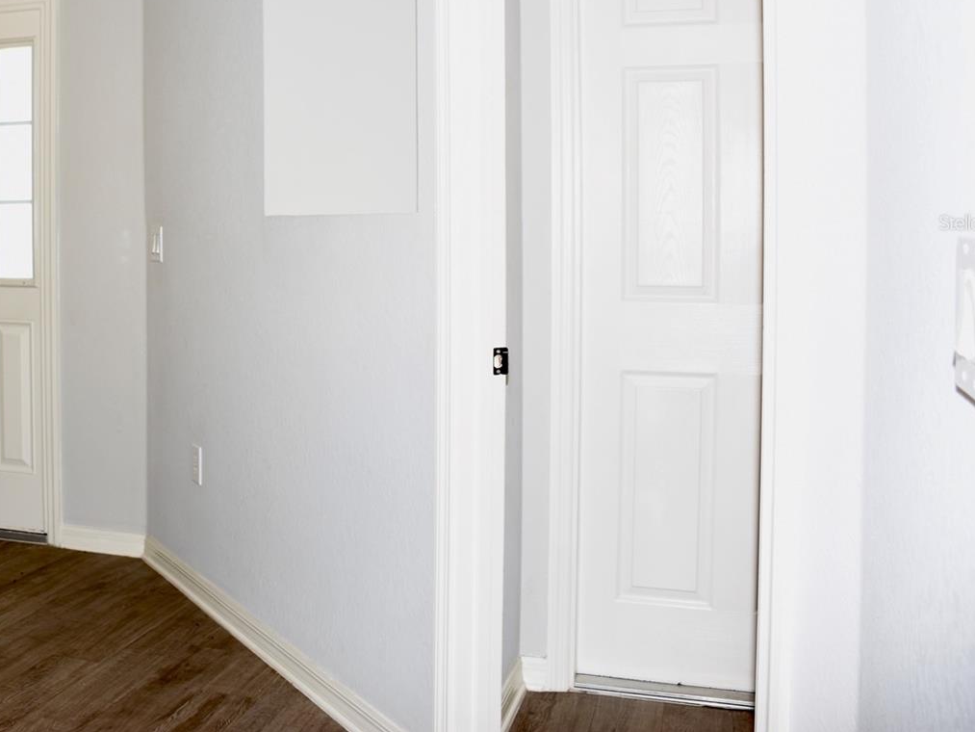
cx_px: 255
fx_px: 1155
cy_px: 222
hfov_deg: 44.4
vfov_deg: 34.7
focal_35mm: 41
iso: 100
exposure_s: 1/60
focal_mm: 18
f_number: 4
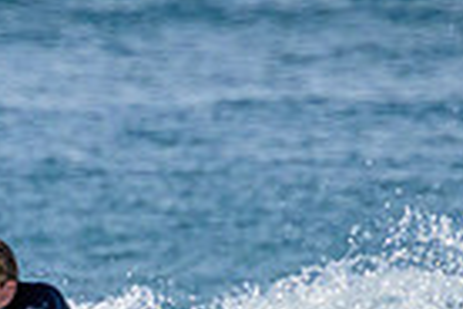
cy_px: 337
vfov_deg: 0.4
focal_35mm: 3767
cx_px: 61
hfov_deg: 0.5
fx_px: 48444
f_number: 11
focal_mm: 800
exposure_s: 1/1250
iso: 2000
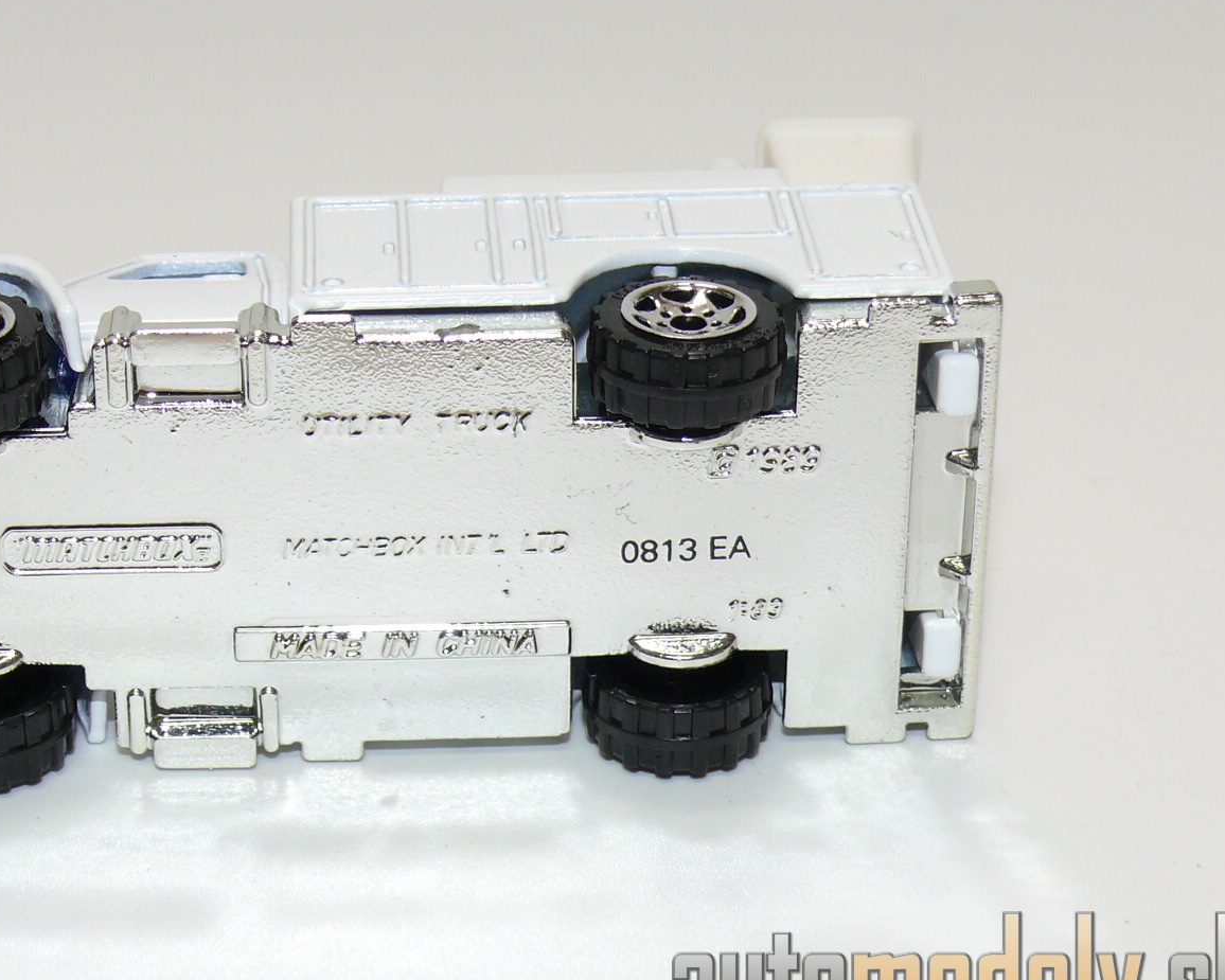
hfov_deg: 19.1
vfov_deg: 15.4
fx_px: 3626
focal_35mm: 100
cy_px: 438
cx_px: 427
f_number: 4
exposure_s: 1/30
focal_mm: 11.2
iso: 100
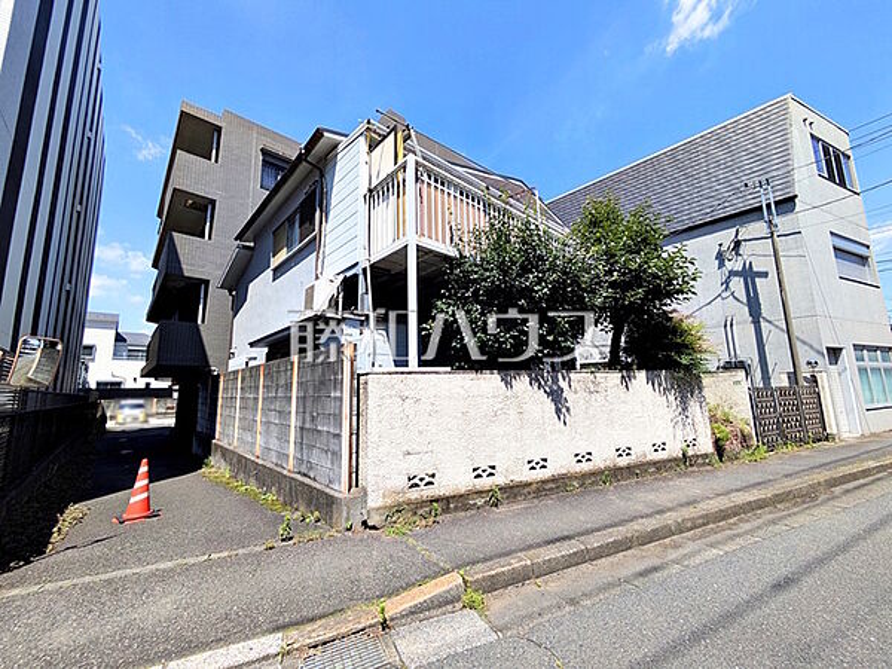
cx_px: 446
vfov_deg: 85.7
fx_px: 361
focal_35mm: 14
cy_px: 334
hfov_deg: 102.1
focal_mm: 1.83
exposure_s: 1/1133
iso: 51
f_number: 2.2
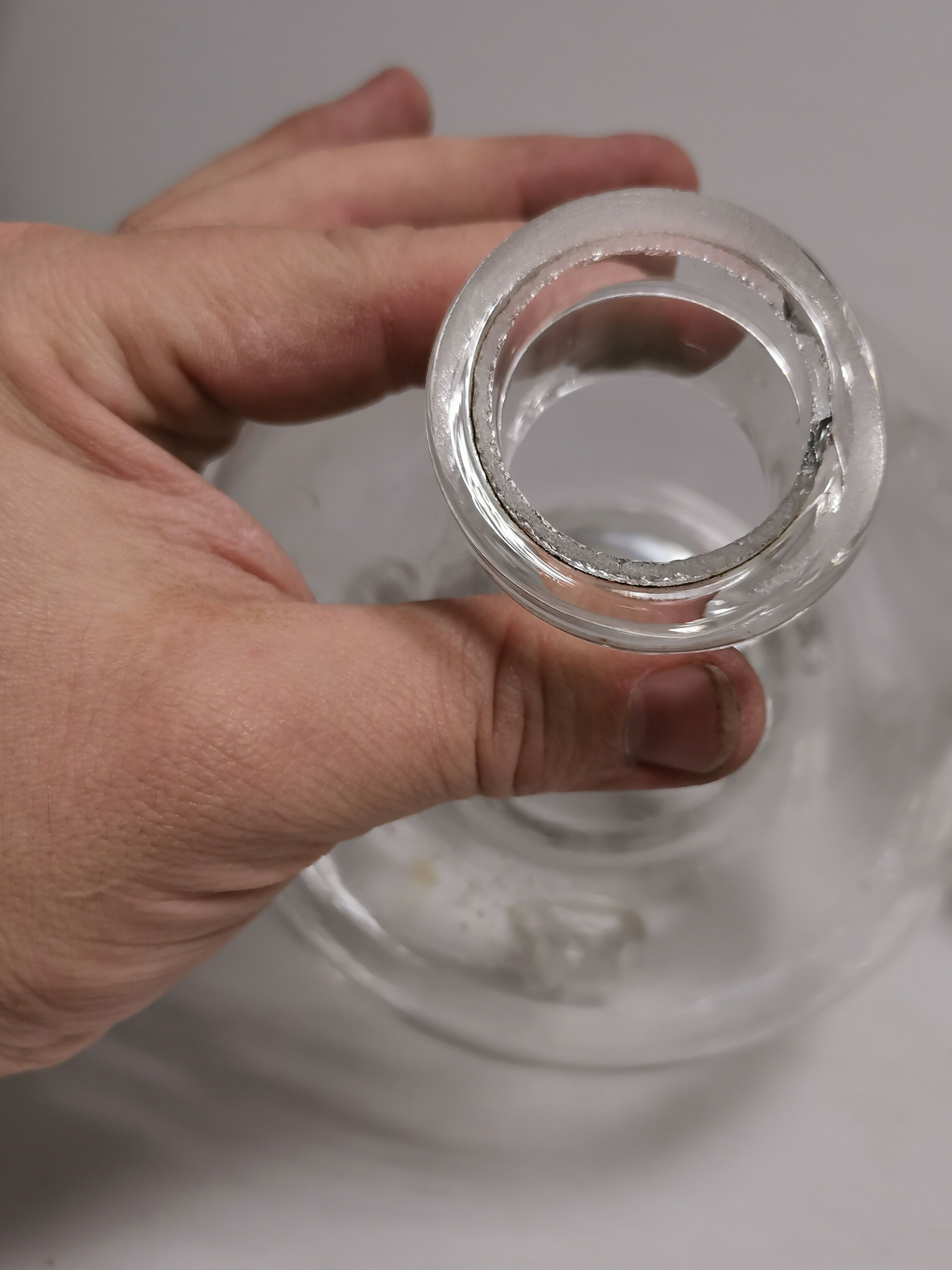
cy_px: 693
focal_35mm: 35
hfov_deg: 40.6
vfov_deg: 52.6
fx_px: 1284
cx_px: 529
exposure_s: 1/100
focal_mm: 5.58
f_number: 1.8
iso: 100
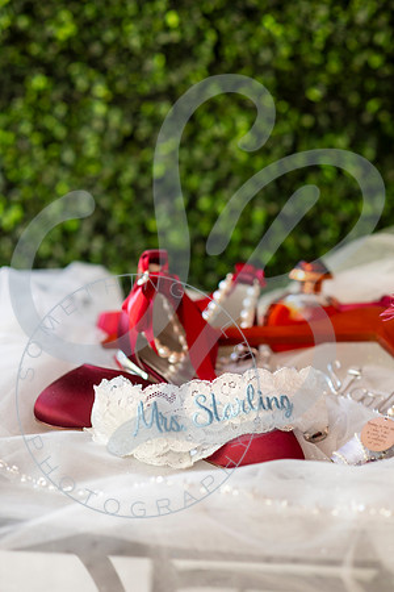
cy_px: 296
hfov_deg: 16.1
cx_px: 197
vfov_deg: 23.9
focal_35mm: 85
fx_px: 1395
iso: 500
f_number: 2.8
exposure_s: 1/160
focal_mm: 85
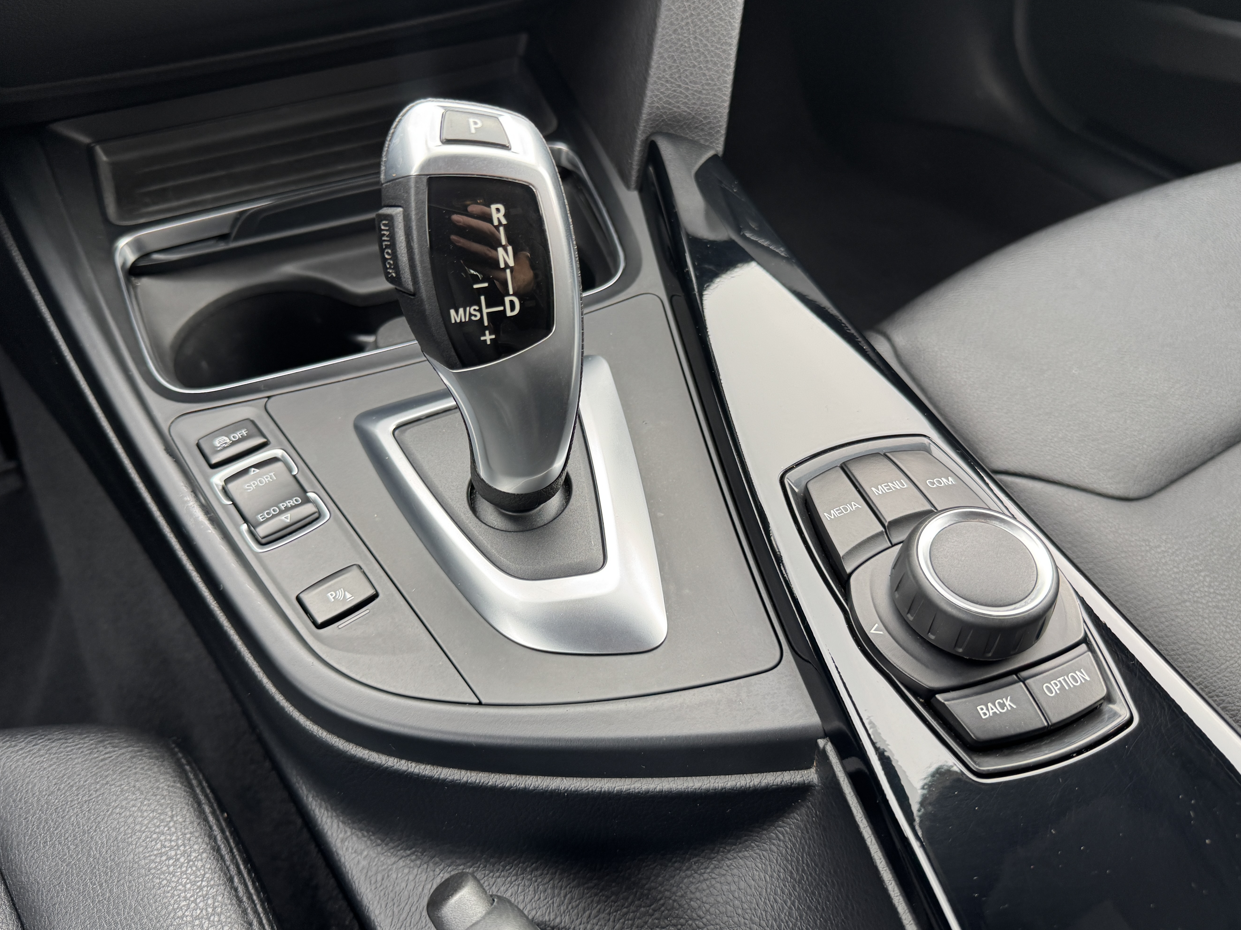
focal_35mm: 26
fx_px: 932
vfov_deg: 53.0
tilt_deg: -45.3
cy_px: 442
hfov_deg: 67.3
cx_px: 588
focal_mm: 6.76
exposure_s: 1/121
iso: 125
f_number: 1.78
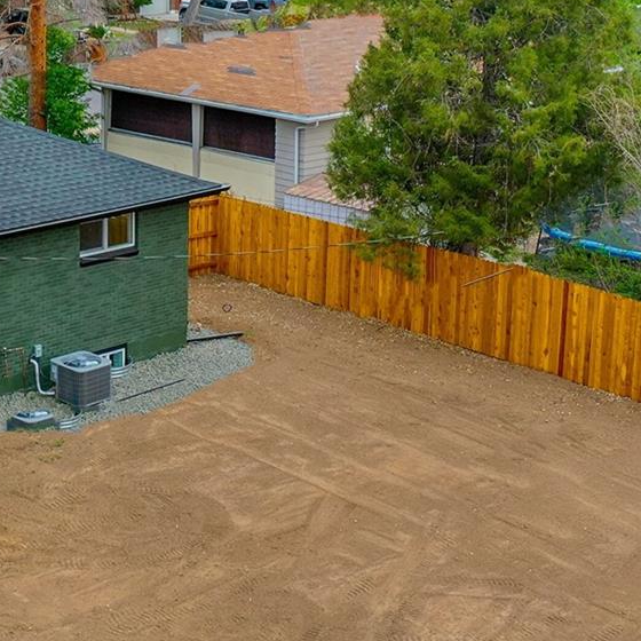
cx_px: 92
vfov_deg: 25.2
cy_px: 427
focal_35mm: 68
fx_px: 1425
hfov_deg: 24.8
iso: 100
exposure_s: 1/200
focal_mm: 10.26
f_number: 4.5
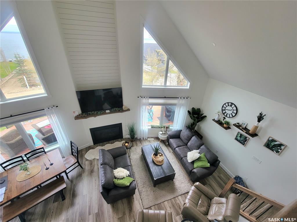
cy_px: 111
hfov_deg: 106.2
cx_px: 148
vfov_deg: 89.9
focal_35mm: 13
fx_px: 112
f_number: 2.2
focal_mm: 2.2
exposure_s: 1/120
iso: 64
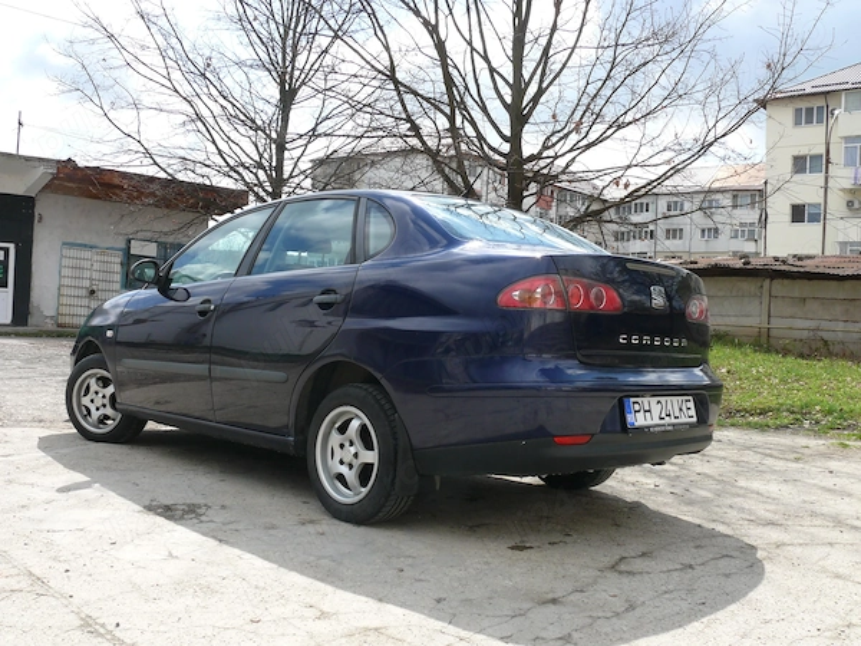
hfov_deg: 52.6
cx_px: 430
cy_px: 323
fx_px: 871
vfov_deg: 40.7
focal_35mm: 35
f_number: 5.6
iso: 100
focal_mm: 7.4
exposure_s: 1/320
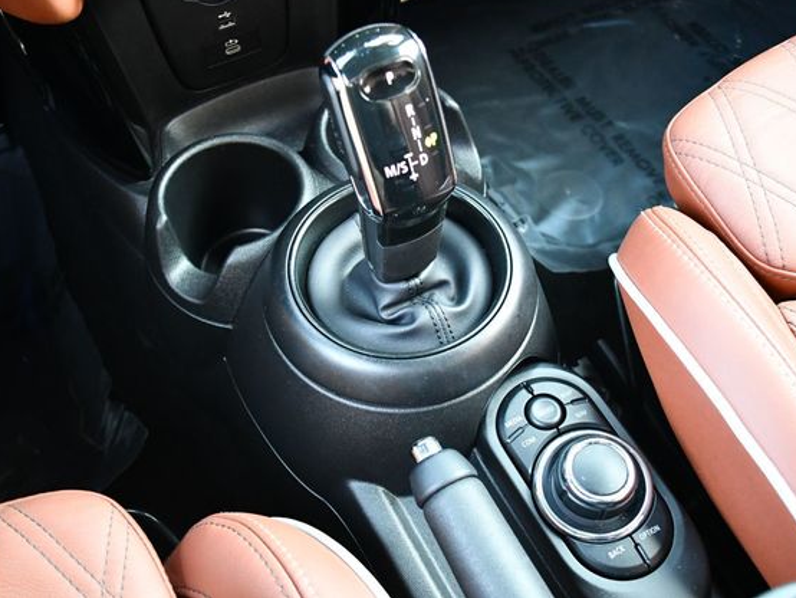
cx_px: 422
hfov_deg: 46.8
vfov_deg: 36.0
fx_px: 920
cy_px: 292
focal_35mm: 40
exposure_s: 1/100
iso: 3200
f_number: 3.5
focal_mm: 18
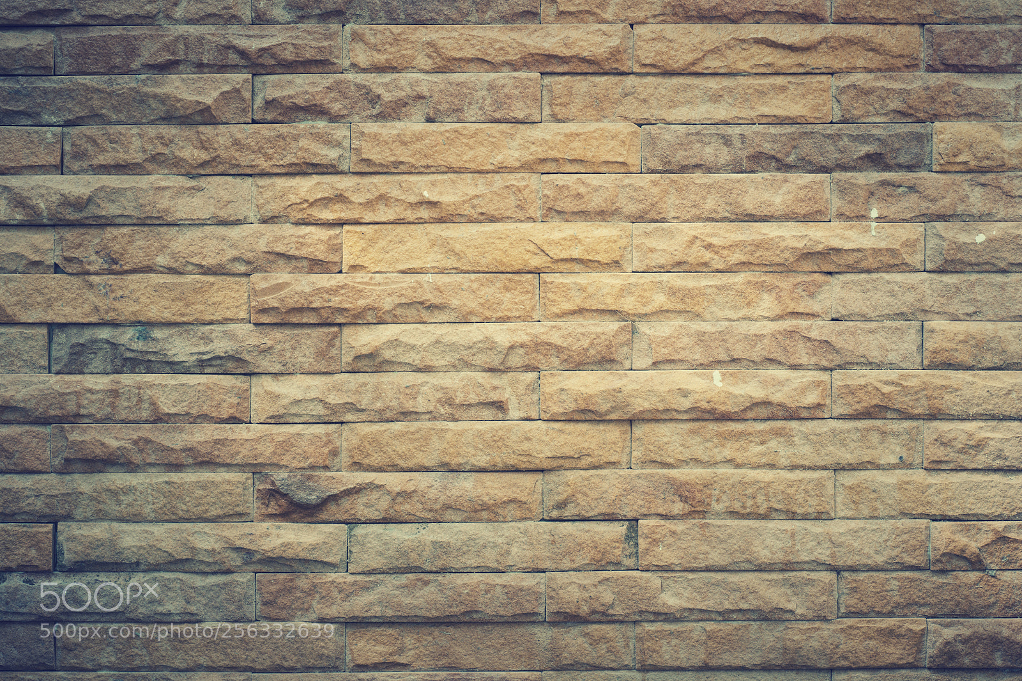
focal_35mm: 50
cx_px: 511
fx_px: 1419
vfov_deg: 27.0
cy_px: 340
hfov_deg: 39.6
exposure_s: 1/125
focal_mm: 50
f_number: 8
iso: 400
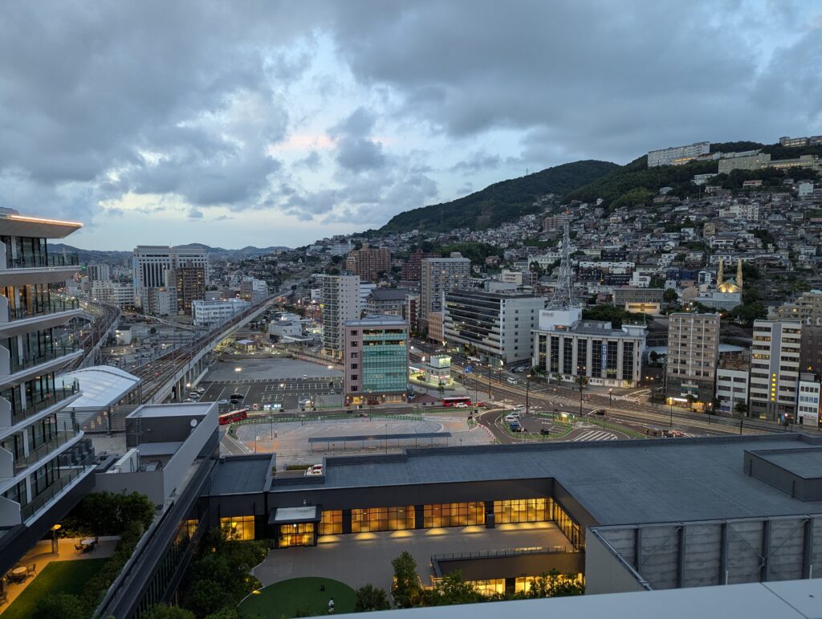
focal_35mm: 24
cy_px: 310
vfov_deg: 56.9
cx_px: 411
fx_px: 571
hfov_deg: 71.5
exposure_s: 1/31.2
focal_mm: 6.81
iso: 199
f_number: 1.85
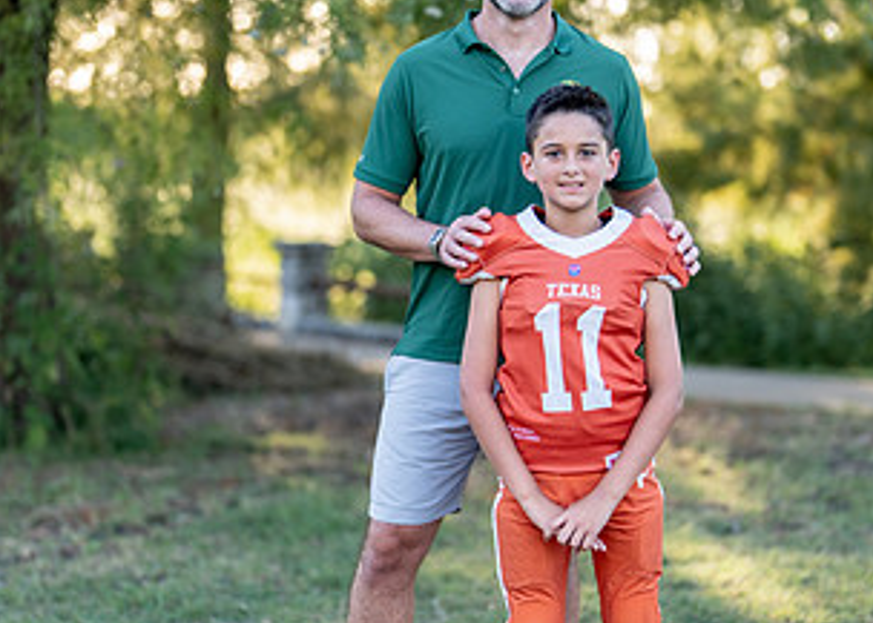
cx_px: 474
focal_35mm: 100
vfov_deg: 14.3
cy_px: 313
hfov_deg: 20.0
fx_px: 2479
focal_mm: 50
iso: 100
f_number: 1.2
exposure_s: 1/640
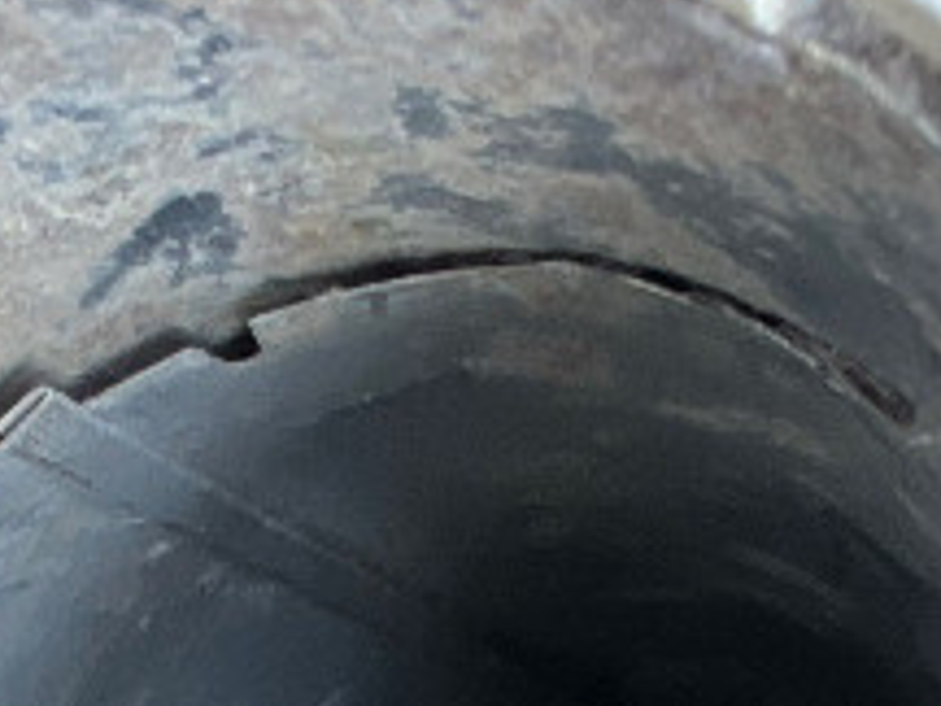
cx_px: 329
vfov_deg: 20.2
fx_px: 1849
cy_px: 859
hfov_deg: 28.4
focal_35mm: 68
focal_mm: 4.2
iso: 50
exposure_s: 1/121
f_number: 1.8
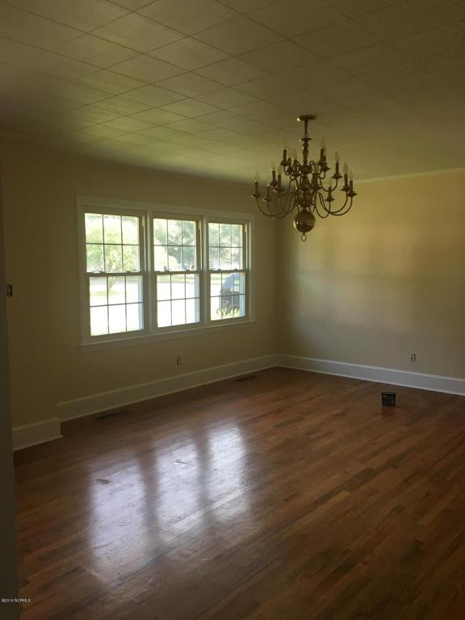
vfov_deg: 61.7
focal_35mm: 29
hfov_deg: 48.2
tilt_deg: -4.0
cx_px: 232
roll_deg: +1.6
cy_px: 310
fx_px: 519
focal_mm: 4.15
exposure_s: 1/30
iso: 32
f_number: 2.2
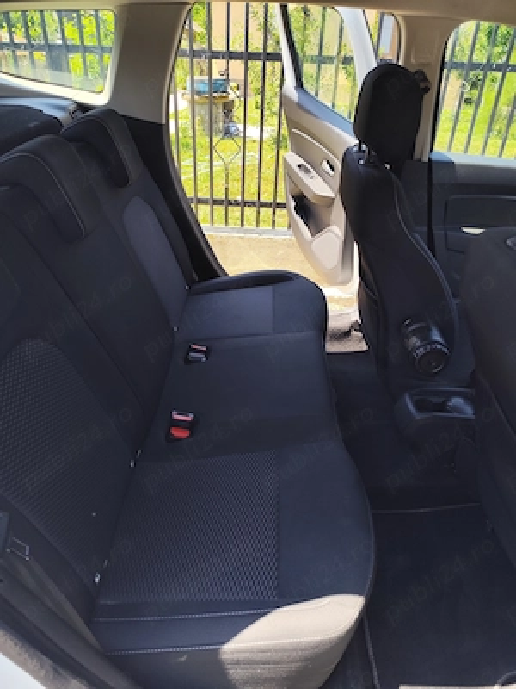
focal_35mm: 23
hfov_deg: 58.9
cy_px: 344
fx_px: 457
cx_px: 258
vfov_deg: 73.9
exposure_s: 1/241
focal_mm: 6.19
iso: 50
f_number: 1.65
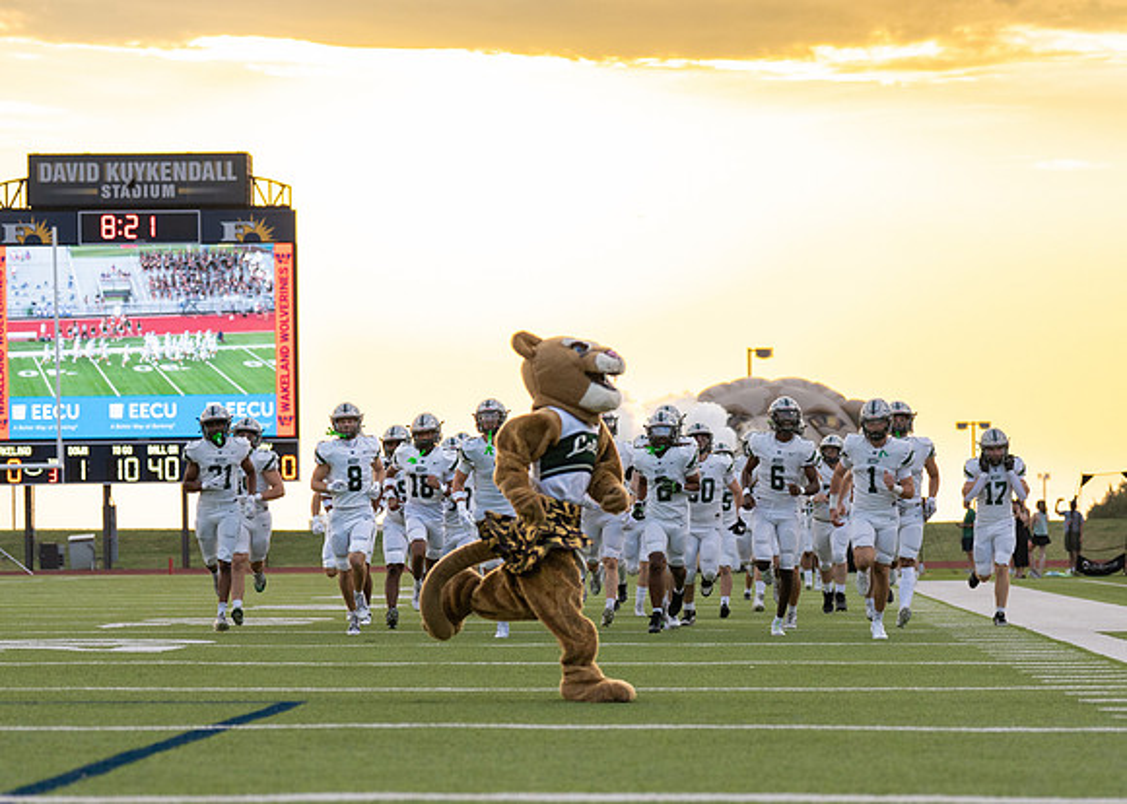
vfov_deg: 11.0
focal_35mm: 131
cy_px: 495
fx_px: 4189
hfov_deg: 15.3
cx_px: 664
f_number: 2.8
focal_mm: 86
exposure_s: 1/2500
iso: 640
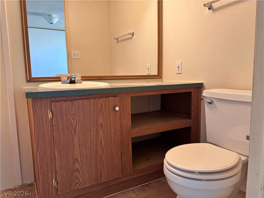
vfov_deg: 53.1
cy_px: 99
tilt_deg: -7.9
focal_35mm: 26
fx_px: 198
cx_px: 132
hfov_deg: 67.3
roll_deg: +0.9
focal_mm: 5.96
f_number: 1.6
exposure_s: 1/60
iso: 125
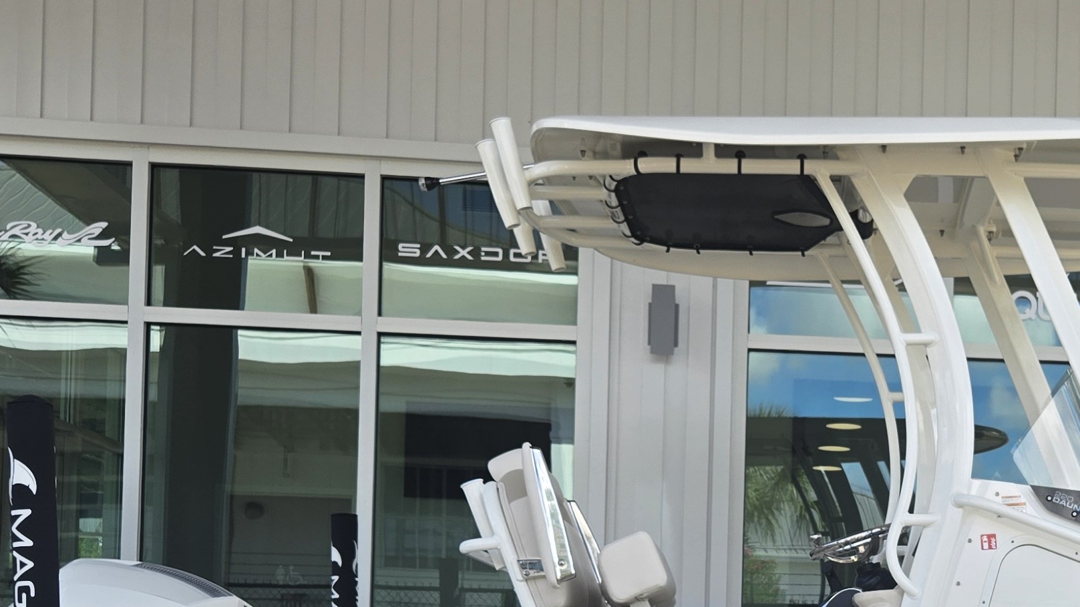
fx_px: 1775
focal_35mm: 62
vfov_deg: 18.7
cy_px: 644
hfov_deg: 32.2
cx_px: 964
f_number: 1.8
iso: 25
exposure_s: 1/395
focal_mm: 5.4
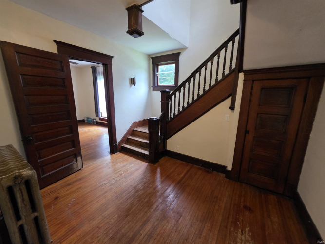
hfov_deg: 106.2
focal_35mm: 13
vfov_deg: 89.9
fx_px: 122
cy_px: 122
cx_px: 162
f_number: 1.9
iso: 640
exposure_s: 1/60
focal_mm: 2.2
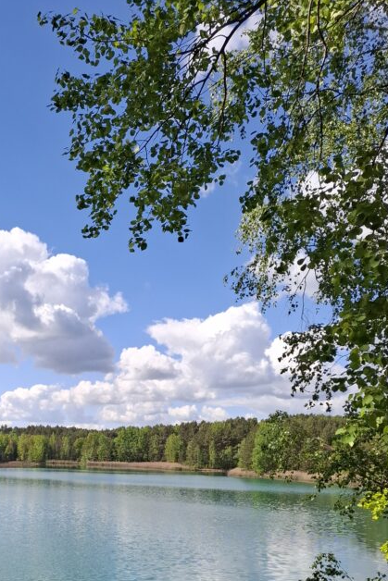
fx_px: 630
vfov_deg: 46.9
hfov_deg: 32.5
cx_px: 38
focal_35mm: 39
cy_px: 464
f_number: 1.8
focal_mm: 5.54
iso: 50
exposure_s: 1/1938
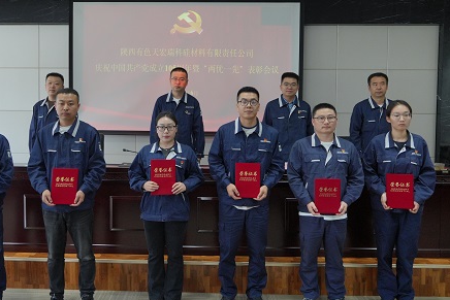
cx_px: 192
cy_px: 124
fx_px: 413
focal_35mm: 33
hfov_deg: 57.0
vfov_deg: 39.9
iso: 2000
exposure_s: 1/200
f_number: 5
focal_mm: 24
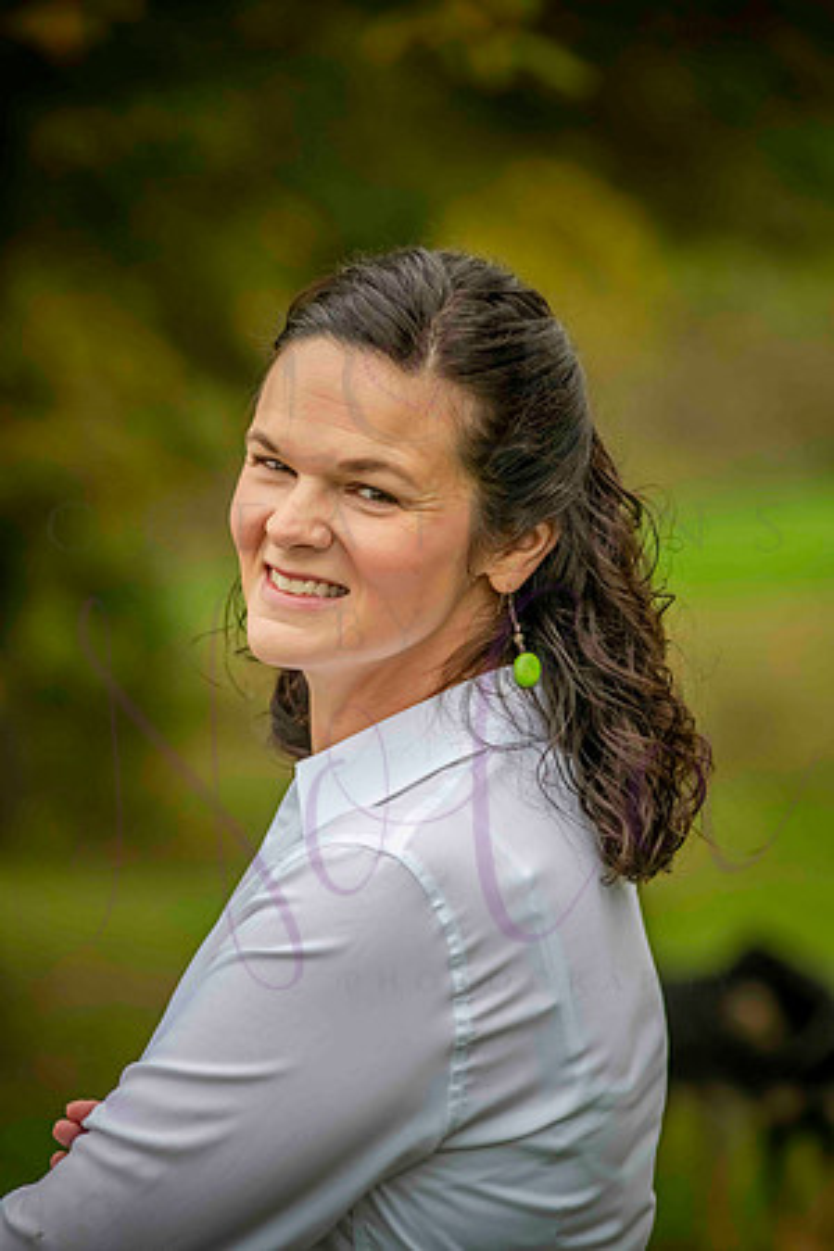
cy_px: 626
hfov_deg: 10.2
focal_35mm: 135
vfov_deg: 15.2
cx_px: 417
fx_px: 4691
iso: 2000
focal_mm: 135
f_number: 5
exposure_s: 1/1600
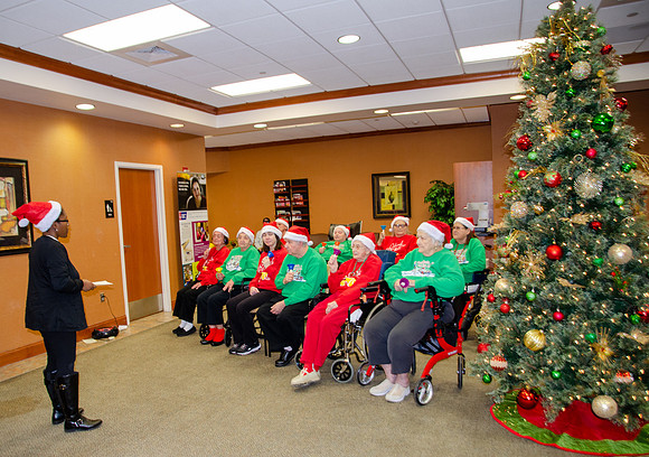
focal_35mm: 26
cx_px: 286
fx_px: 483
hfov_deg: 67.5
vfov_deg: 50.5
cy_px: 241
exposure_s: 1/60
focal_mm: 16
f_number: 4
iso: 400
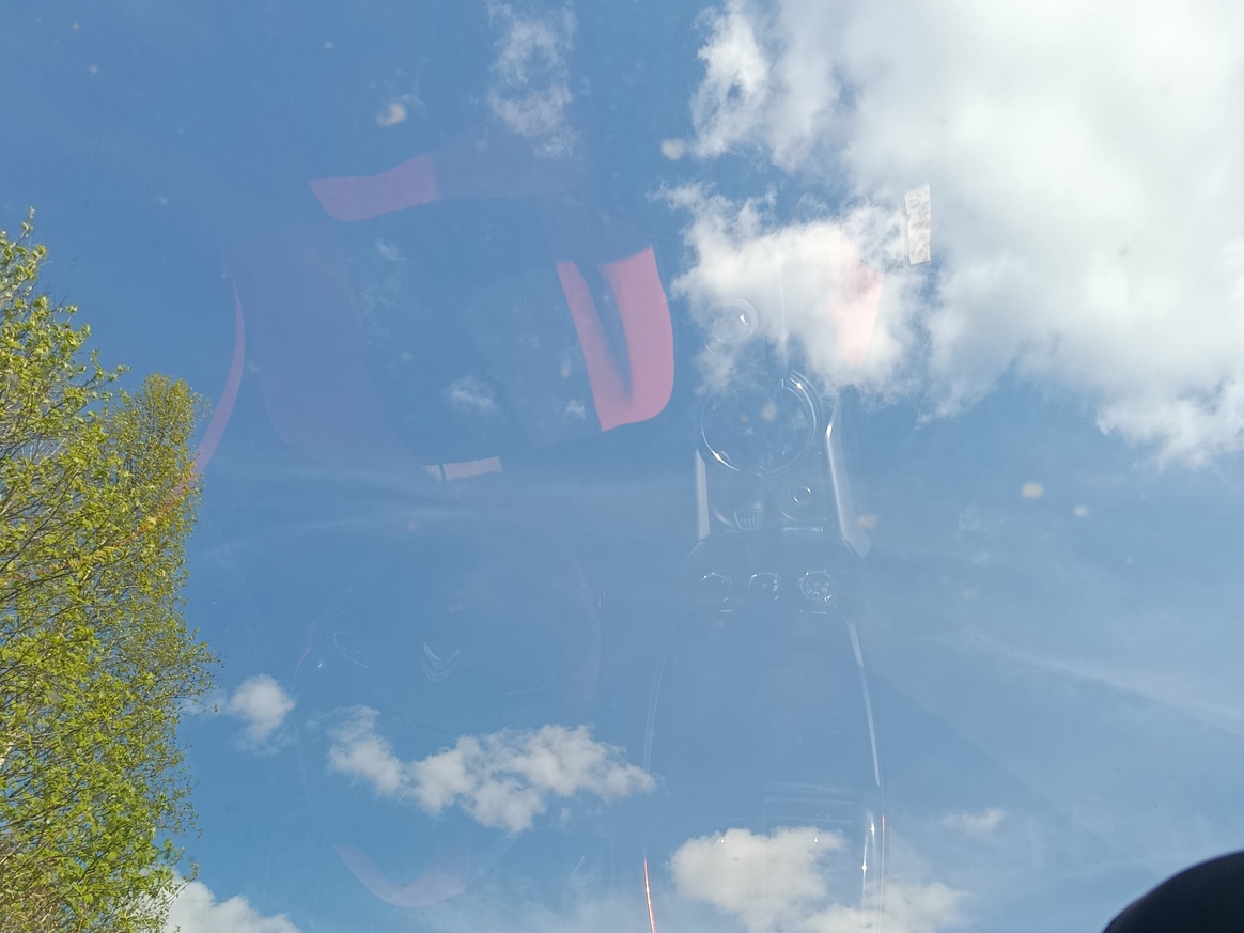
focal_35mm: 33
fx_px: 1186
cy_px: 627
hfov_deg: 55.4
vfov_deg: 42.3
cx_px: 629
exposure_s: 1/100
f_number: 1.7
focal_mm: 5.24
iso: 60
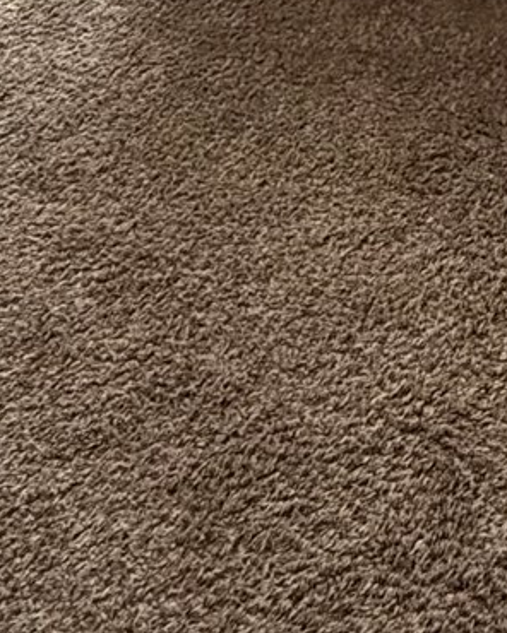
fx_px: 1332
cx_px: 529
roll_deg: +0.6
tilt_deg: -7.8
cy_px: -488
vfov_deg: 20.0
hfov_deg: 20.7
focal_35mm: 71
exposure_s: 1/120
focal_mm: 2.22
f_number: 2.2
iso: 640
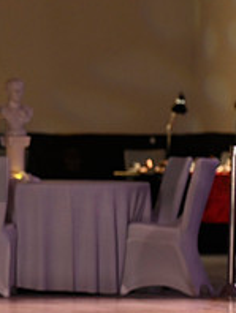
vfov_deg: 4.7
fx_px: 3828
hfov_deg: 3.5
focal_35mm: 422
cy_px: 160
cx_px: -166
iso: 2000
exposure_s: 1/200
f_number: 5
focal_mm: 150
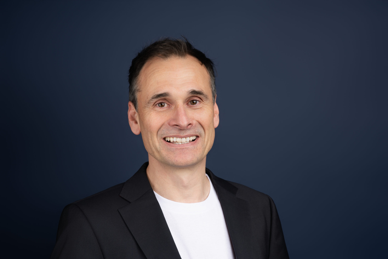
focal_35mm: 70
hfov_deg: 28.8
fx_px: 754
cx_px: 194
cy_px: 130
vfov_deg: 19.5
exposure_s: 1/200
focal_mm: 70
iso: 100
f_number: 7.1
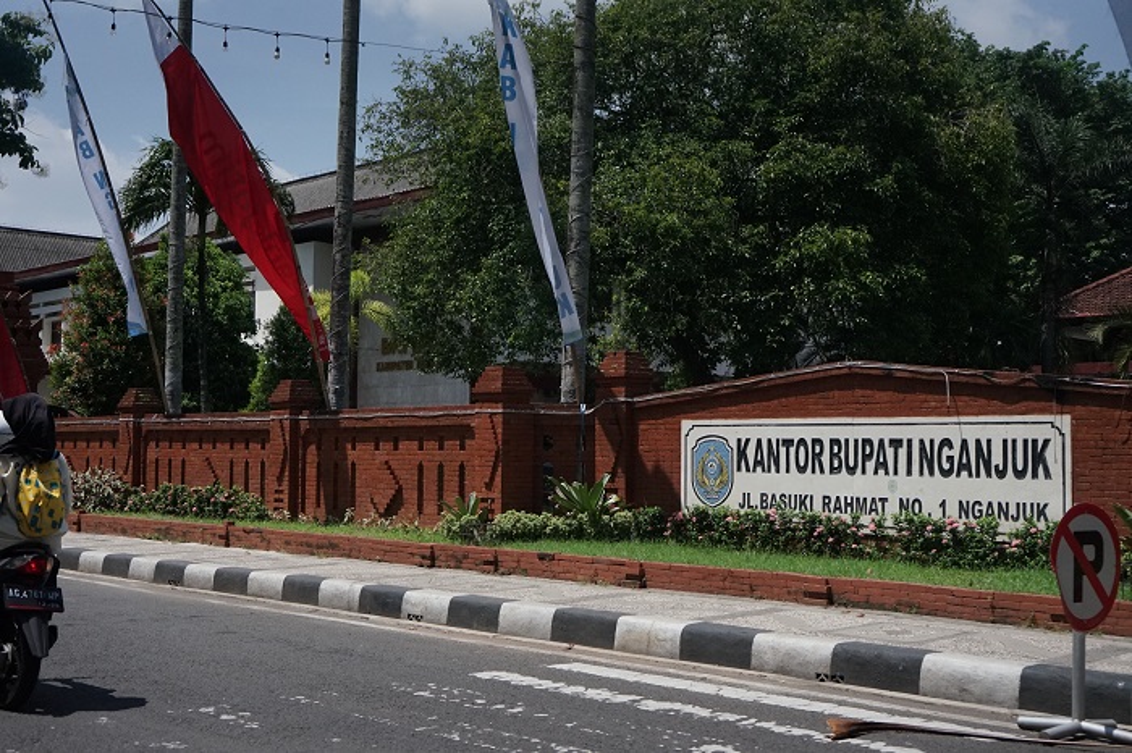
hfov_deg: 45.4
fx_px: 1351
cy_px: 376
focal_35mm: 43
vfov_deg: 31.2
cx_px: 566
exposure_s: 1/8000
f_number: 6.3
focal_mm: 43
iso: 2000
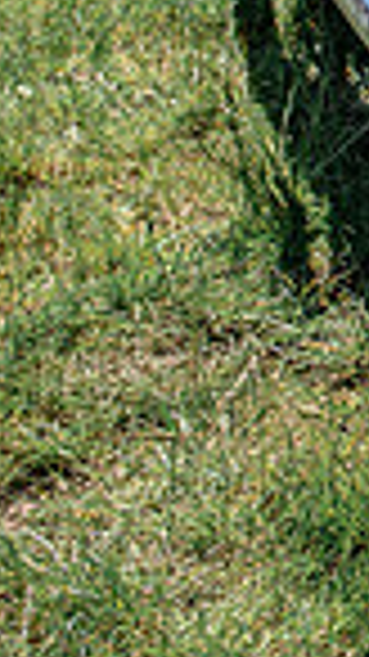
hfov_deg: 7.3
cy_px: -216
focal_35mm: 150
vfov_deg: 13.8
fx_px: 2612
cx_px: 1013
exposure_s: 1/160
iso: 100
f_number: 8
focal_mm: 31
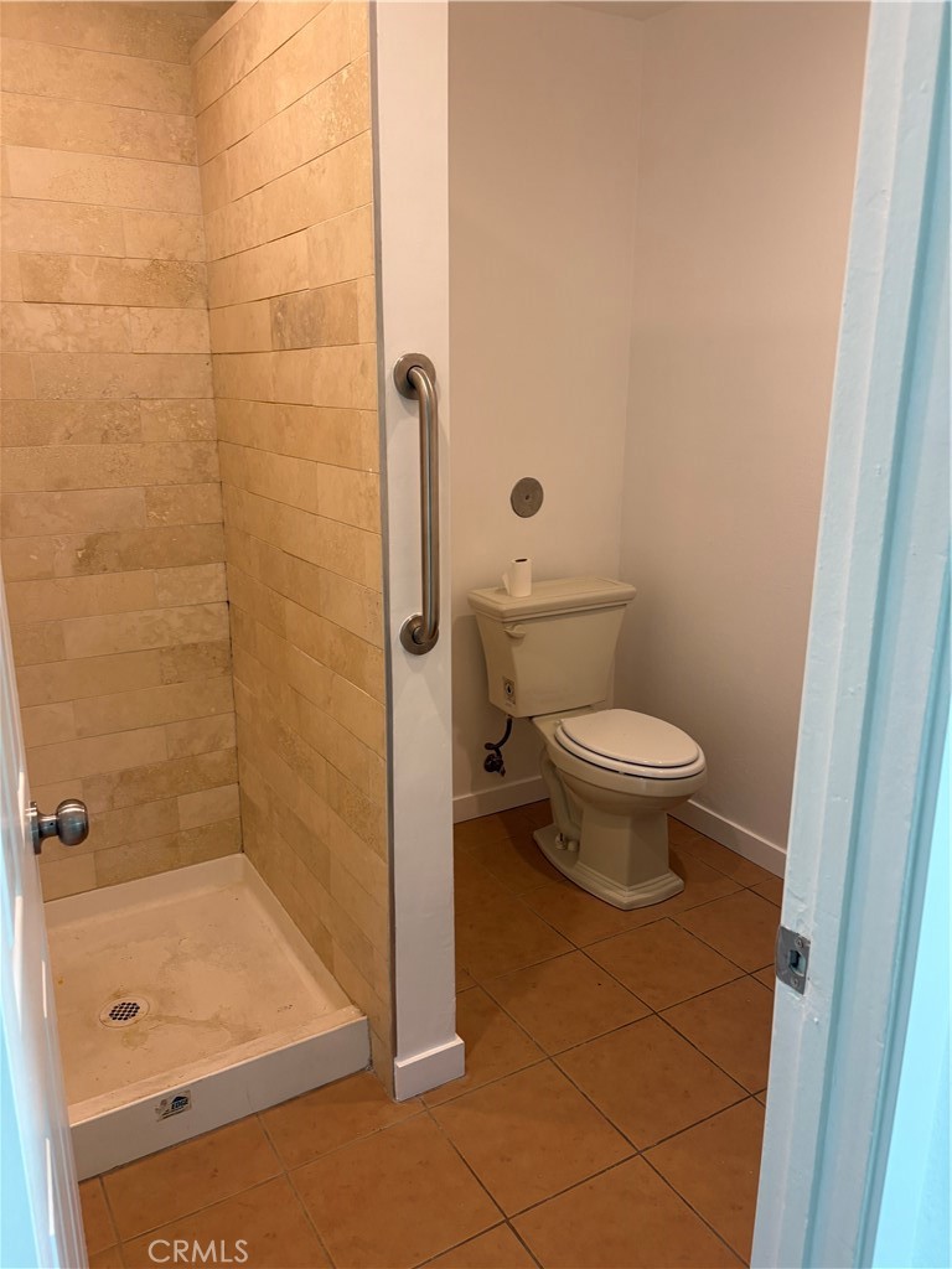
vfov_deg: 67.3
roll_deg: +0.5
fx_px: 953
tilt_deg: -15.0
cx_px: 476
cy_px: 634
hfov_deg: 53.1
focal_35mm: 26
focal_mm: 5.96
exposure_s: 1/121
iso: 125
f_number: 1.6
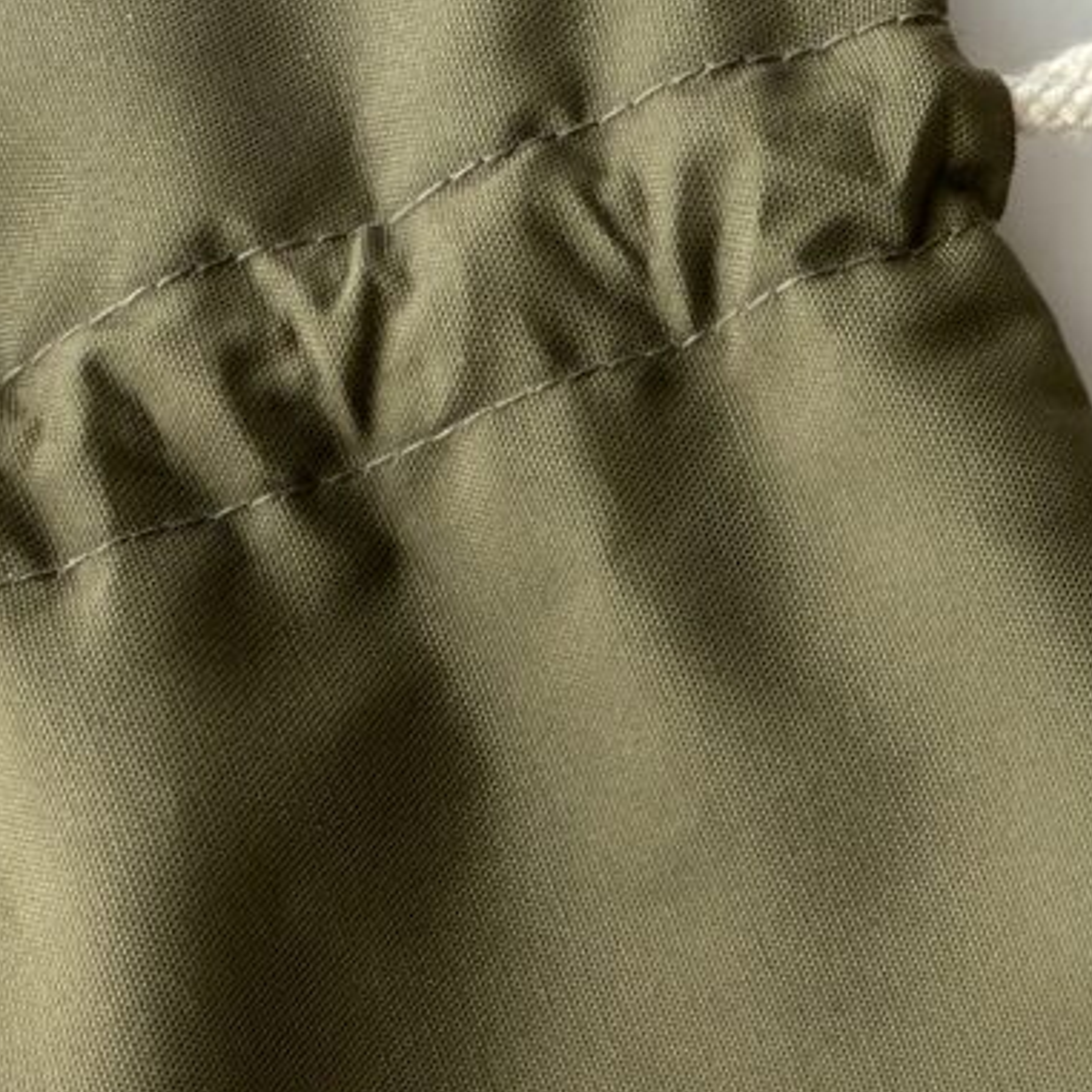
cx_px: 1118
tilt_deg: -85.4
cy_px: 1075
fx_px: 2034
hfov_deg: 28.1
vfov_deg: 28.3
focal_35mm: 57
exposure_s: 1/121
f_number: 2.2
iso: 125
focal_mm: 2.22
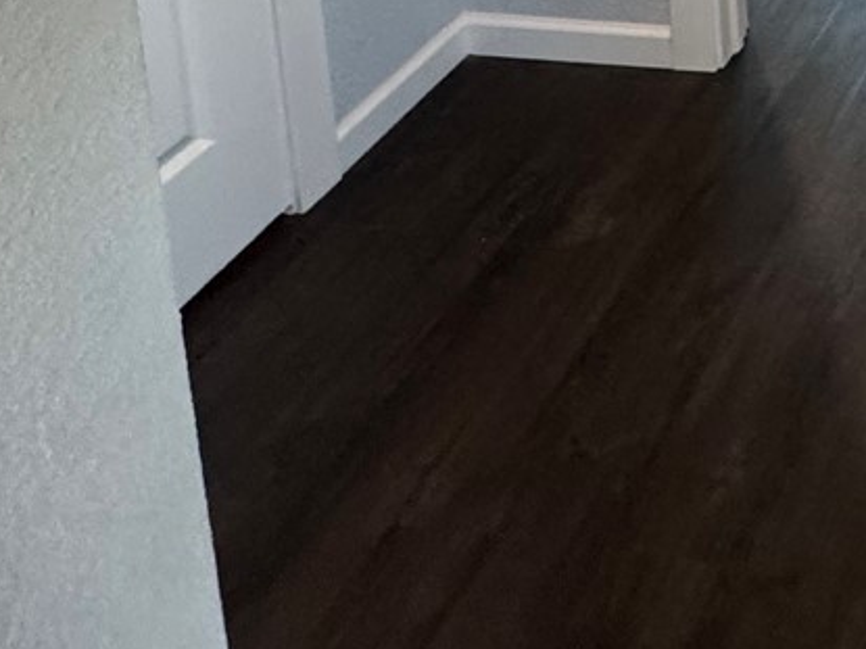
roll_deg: +0.4
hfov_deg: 28.7
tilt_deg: -9.6
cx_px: 1137
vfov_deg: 19.3
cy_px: -563
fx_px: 1351
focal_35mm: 54
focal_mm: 2.22
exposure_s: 1/120
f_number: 2.2
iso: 250
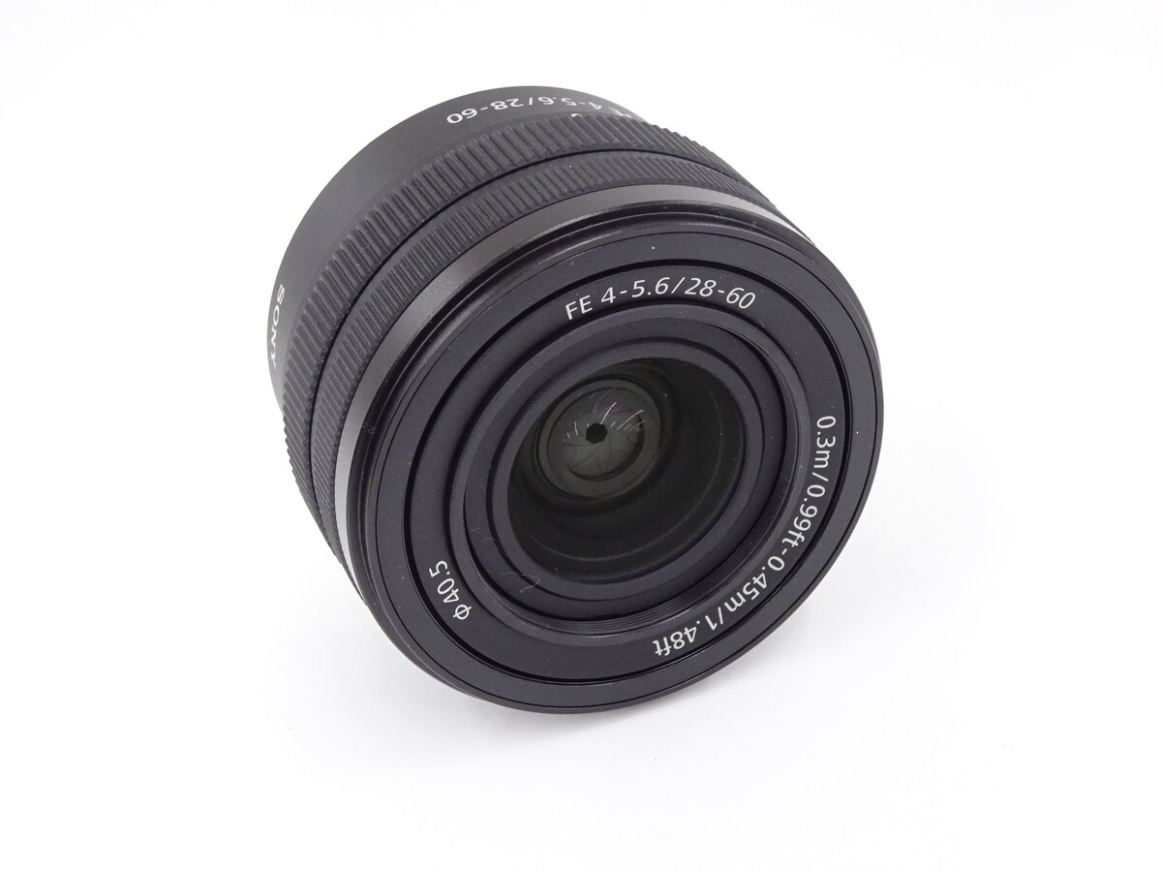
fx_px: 1880
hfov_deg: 34.3
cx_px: 581
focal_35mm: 56
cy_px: 436
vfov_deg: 26.1
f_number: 4.5
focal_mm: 9.52
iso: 500
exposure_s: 1/60
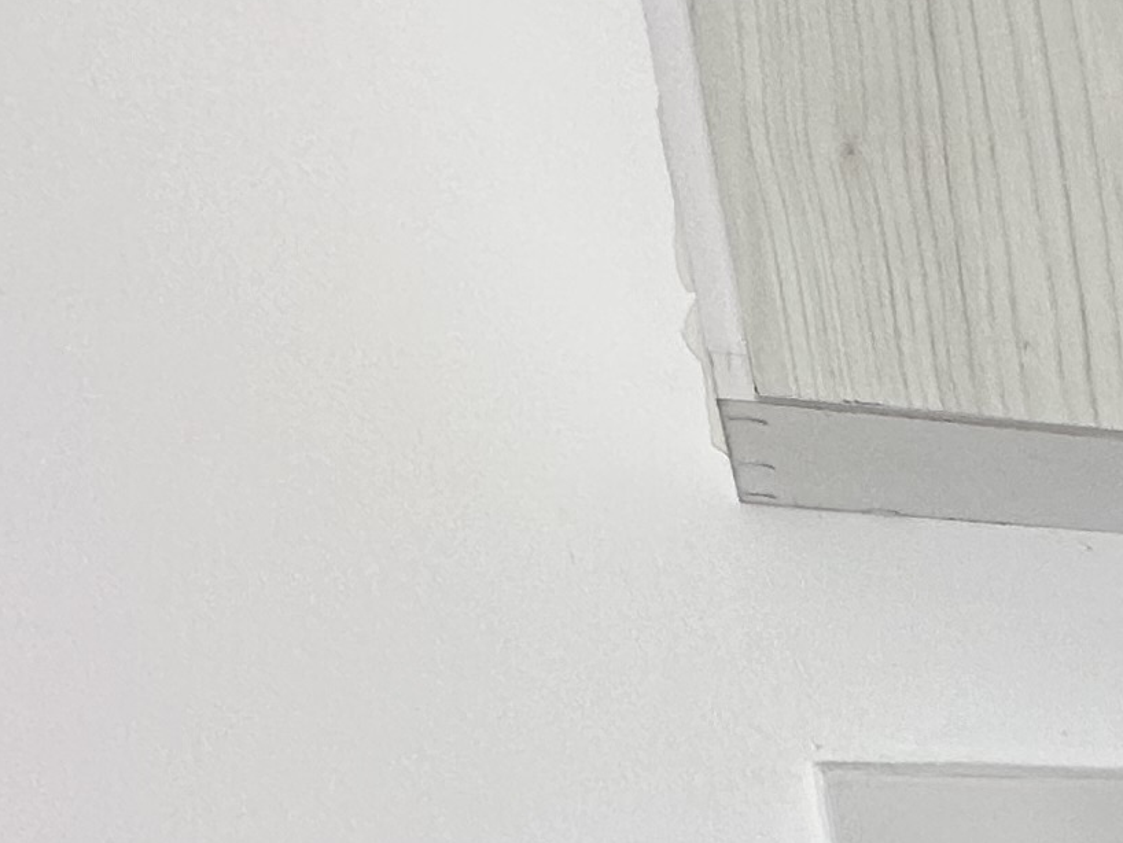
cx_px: 2400
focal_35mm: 69
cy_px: 1508
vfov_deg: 17.4
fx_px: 2239
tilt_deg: -15.2
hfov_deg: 17.3
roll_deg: -0.1
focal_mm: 2.22
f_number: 2.2
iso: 64
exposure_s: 1/99
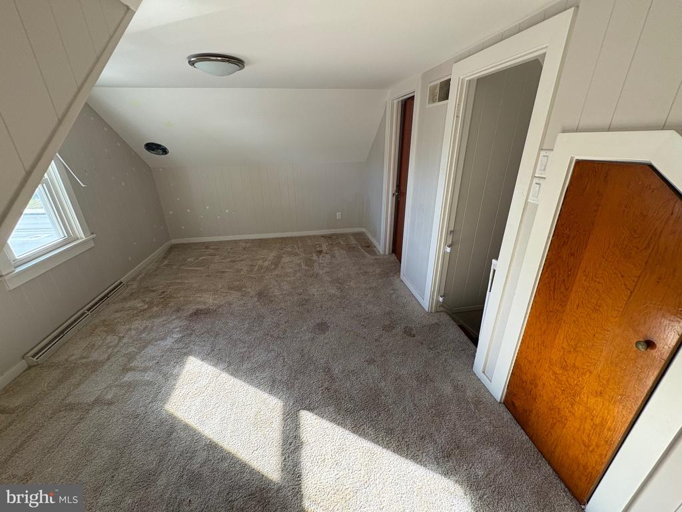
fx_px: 276
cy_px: 256
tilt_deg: -24.7
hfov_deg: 102.1
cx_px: 341
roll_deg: +1.1
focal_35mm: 14
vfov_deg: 85.7
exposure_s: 1/99
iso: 160
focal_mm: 2.22
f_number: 2.2
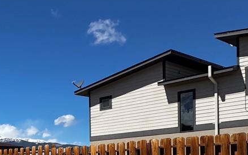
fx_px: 365
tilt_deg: -0.7
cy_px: 178
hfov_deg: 30.7
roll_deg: +2.0
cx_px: -63
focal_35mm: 54
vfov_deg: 22.4
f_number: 2.2
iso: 50
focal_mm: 2.22
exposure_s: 1/3247
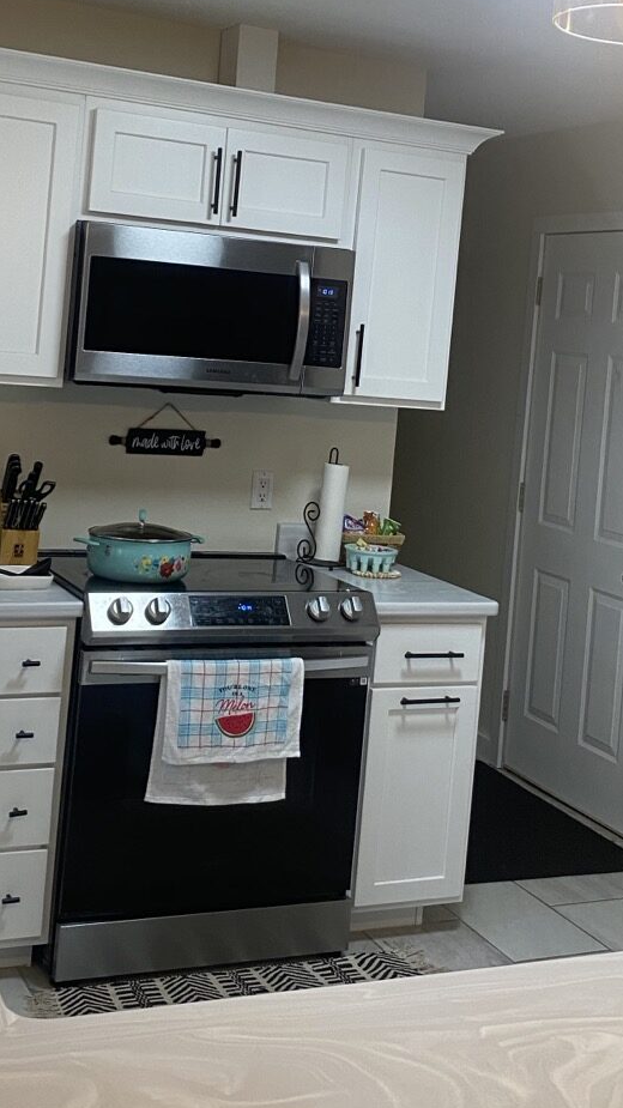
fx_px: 1440
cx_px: 353
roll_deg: -5.6
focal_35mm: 49
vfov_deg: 41.5
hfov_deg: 24.4
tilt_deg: -1.2
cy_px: 353
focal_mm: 4.25
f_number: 1.8
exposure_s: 1/60
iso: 80
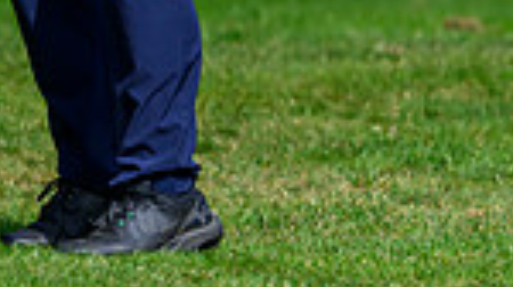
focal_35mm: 2224
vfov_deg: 0.5
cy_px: -535
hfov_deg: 1.0
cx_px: 114
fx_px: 30220
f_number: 4.5
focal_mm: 400
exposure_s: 1/5000
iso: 500
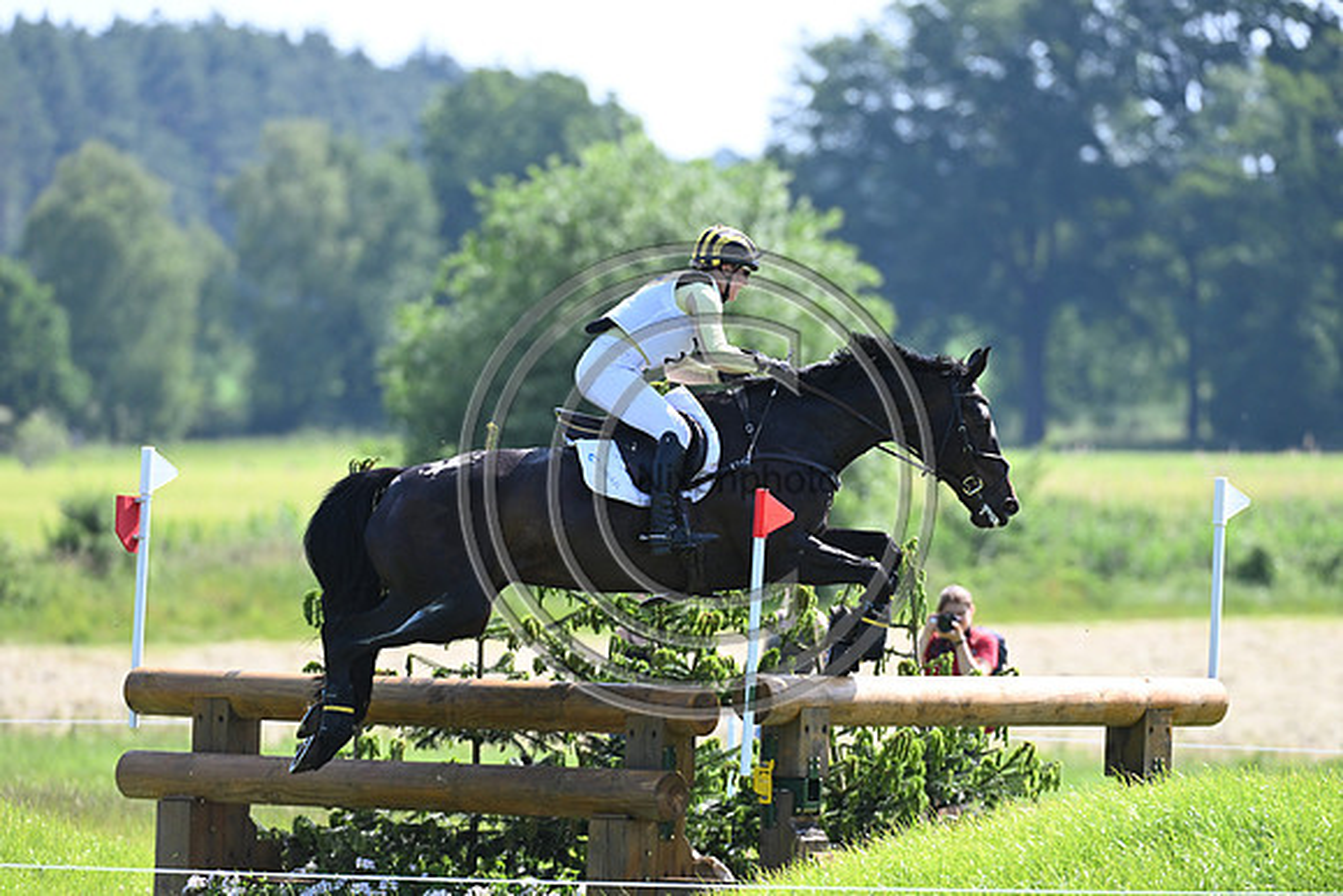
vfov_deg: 3.4
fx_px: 14925
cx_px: 672
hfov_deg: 5.2
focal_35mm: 400
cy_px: 448
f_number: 5.6
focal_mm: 400
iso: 800
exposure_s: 1/1250
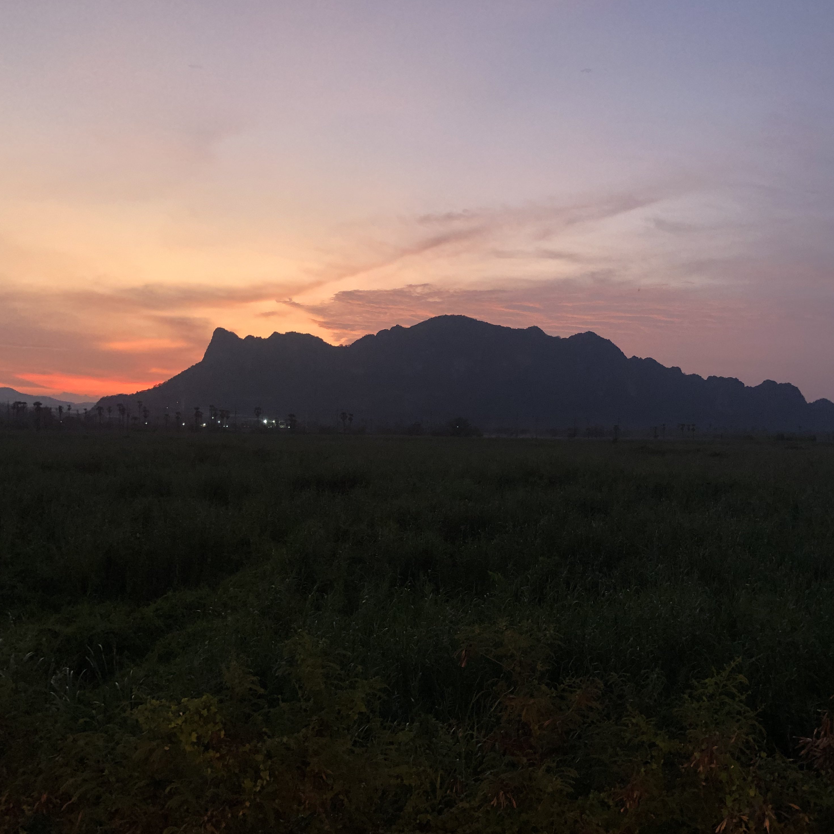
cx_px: 540
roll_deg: -0.6
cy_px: 419
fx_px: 927
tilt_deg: -1.7
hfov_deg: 47.8
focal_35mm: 34
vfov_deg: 48.5
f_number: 1.8
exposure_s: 1/30
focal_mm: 3.99
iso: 400
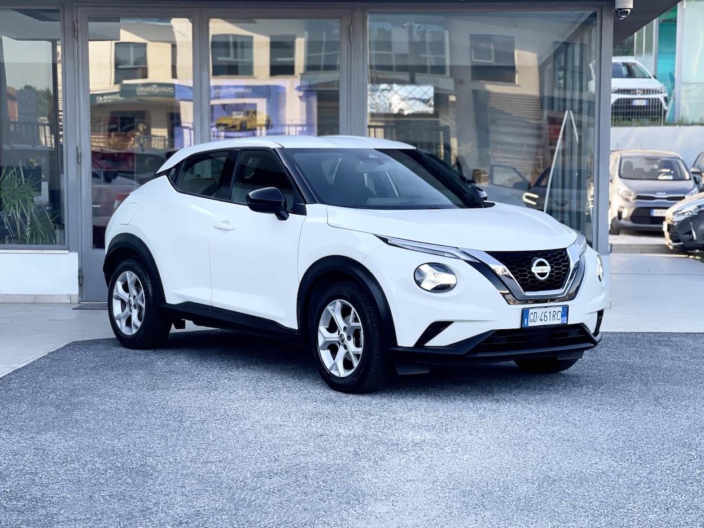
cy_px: 264
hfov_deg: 30.3
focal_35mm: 64
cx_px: 352
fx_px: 1301
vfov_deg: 22.9
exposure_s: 1/121
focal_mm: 7.5
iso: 25
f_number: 2.2
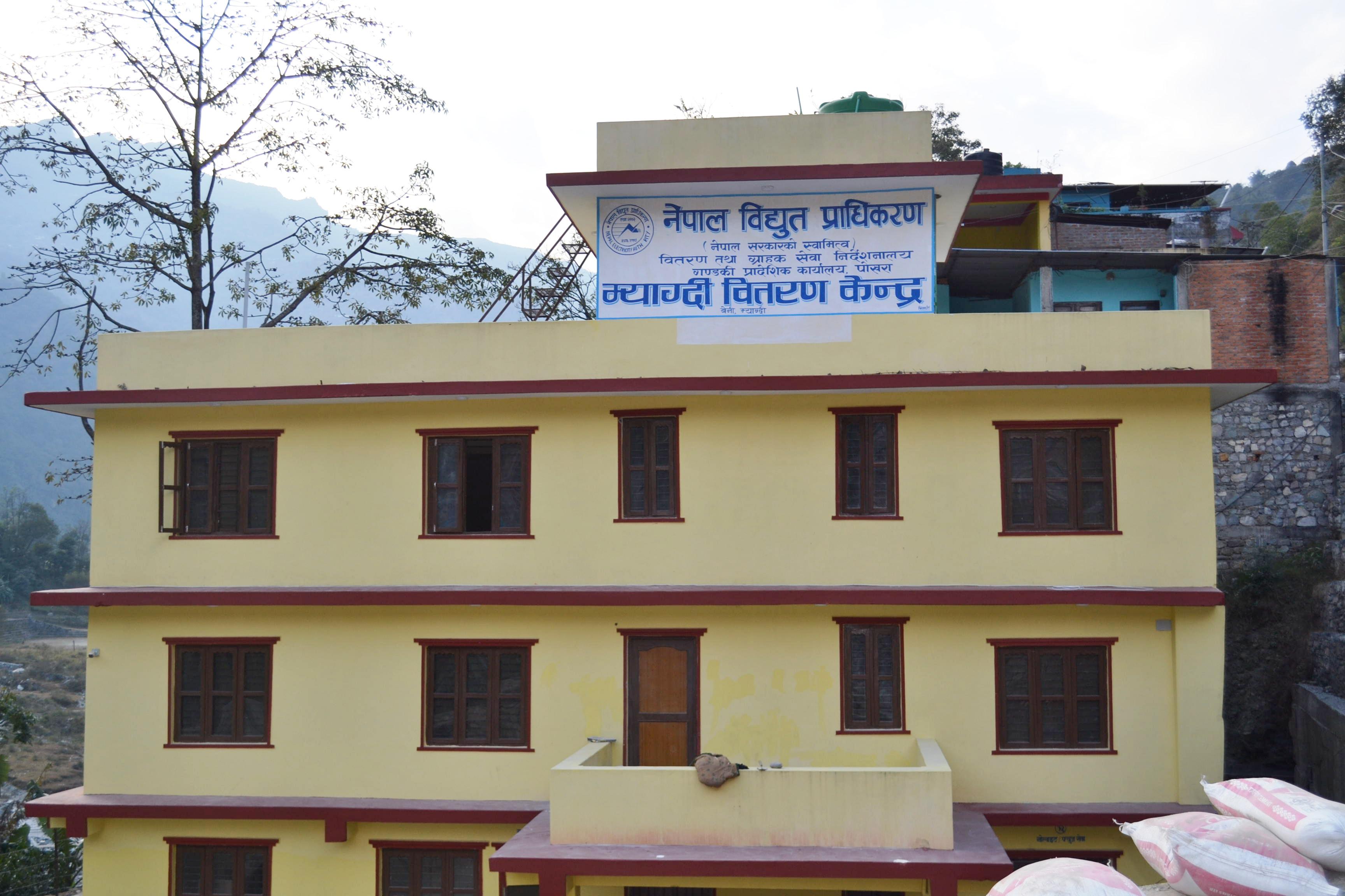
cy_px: 448
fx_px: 1457
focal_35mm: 39
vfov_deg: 34.2
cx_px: 672
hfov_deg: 49.6
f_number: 5
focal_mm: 26
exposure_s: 1/200
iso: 100
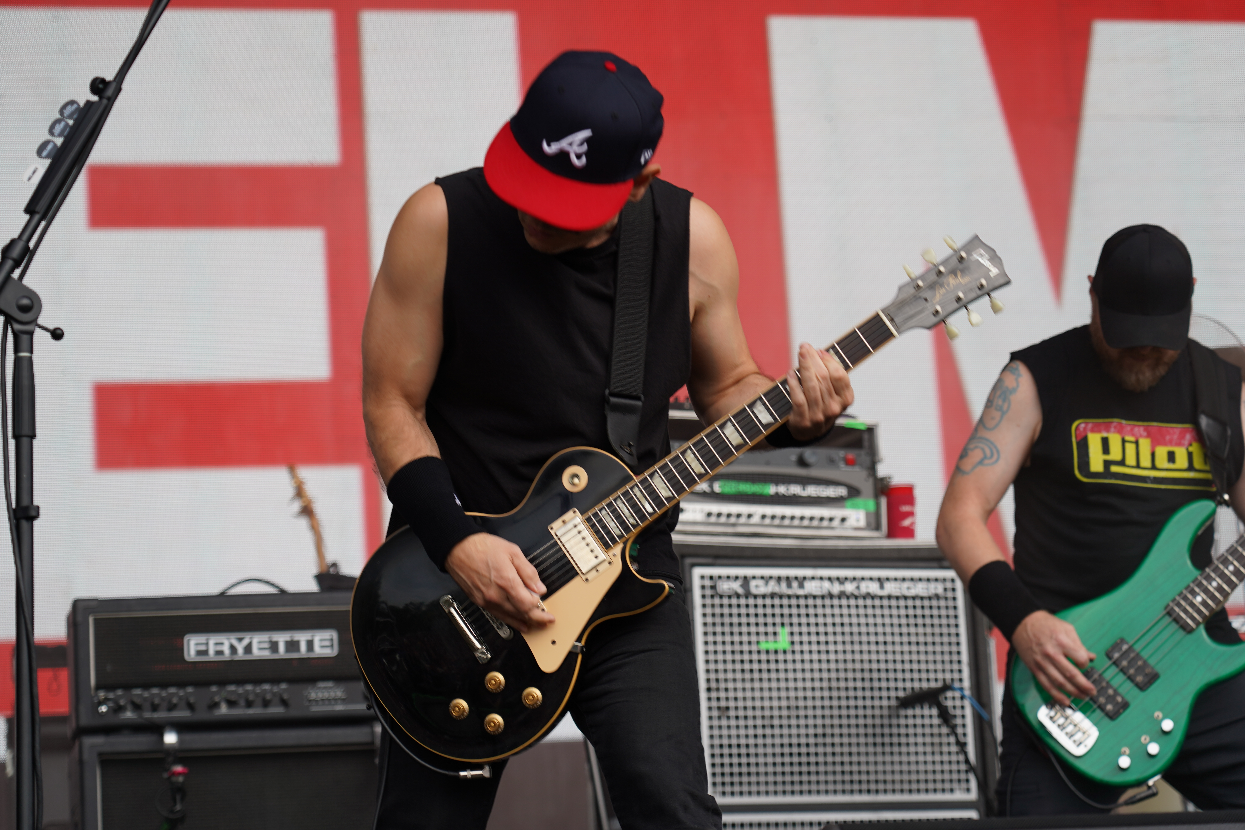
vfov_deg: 13.0
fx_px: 3631
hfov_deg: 19.5
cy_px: 415
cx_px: 622
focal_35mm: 105
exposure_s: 1/160
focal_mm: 105
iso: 100
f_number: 4.5
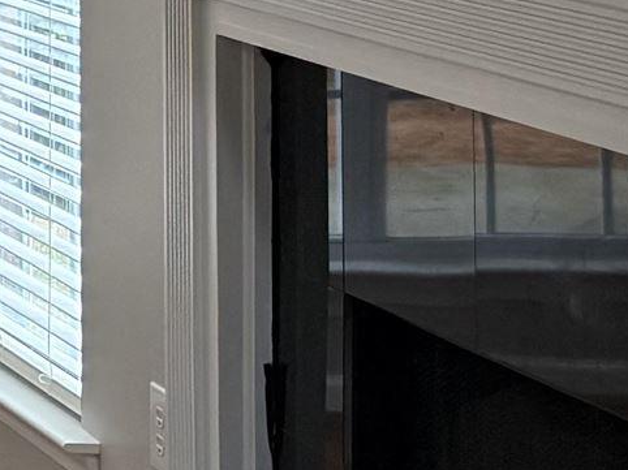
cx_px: -1105
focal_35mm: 153
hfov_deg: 10.3
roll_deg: -0.1
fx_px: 2774
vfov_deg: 9.3
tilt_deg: +0.7
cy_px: -359
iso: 160
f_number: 1.78
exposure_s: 1/120
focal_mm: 6.76
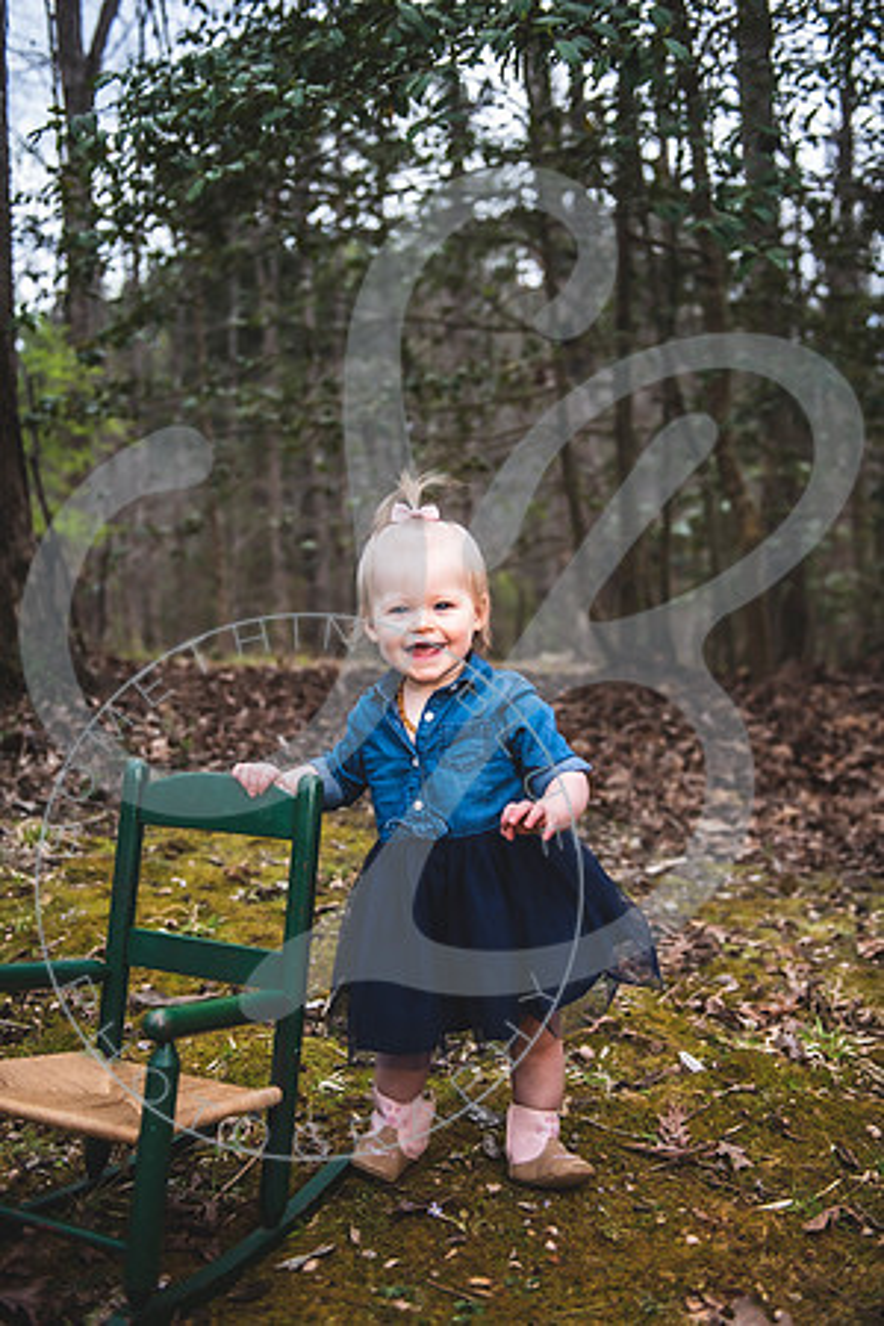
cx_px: 442
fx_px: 1252
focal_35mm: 34
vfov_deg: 55.8
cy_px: 663
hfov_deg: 38.9
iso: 100
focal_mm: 34
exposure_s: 1/500
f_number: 2.8
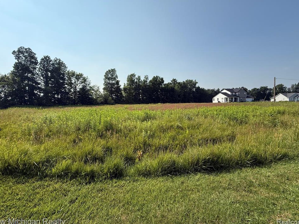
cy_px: 107
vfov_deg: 81.7
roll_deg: +1.6
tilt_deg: -2.2
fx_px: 130
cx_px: 149
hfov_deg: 98.2
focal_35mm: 15
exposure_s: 1/3125
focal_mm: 2.22
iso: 50
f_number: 2.2
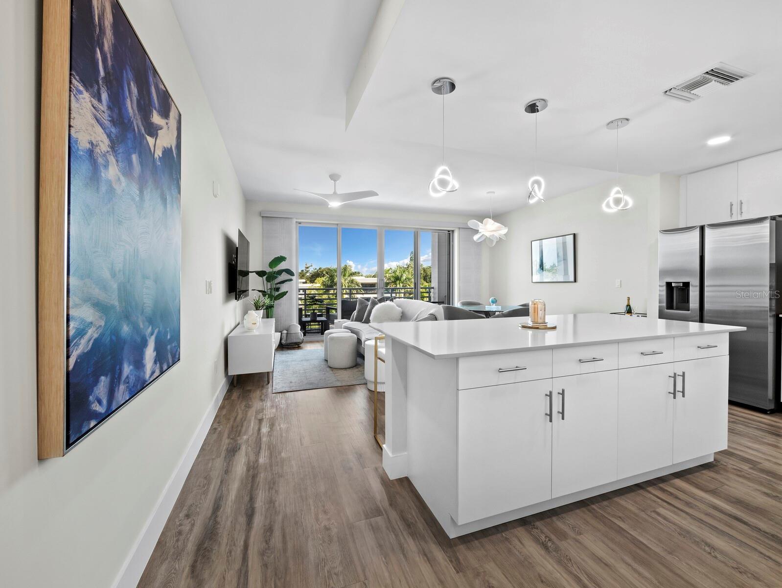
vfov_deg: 85.7
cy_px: 294
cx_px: 391
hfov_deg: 102.0
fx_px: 316
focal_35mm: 14
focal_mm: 7
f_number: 11
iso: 320
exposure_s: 1/4
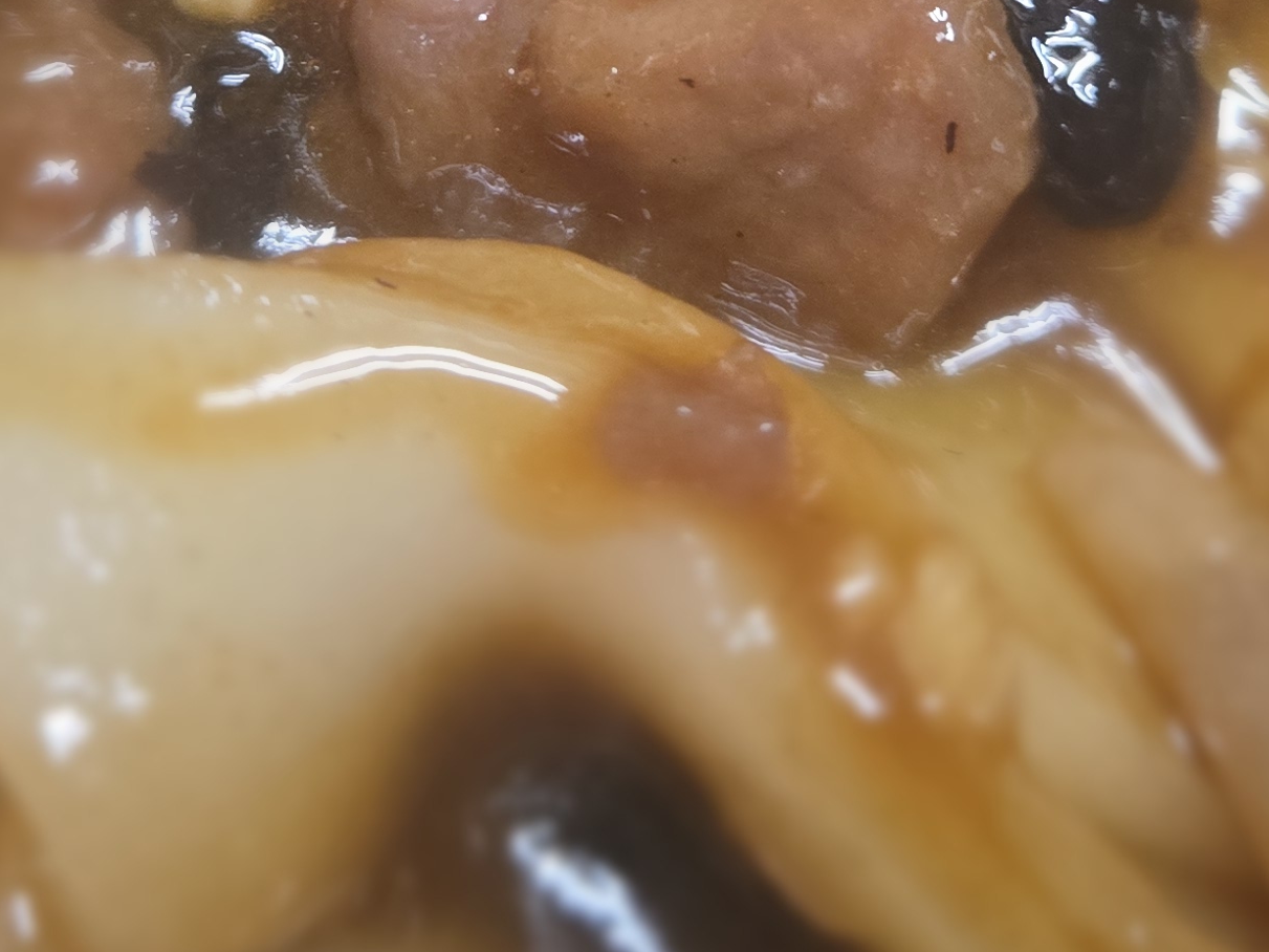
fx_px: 2786
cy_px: -201
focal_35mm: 76
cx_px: 669
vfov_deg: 18.3
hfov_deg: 25.7
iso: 320
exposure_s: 1/40
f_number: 1.8
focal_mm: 5.4
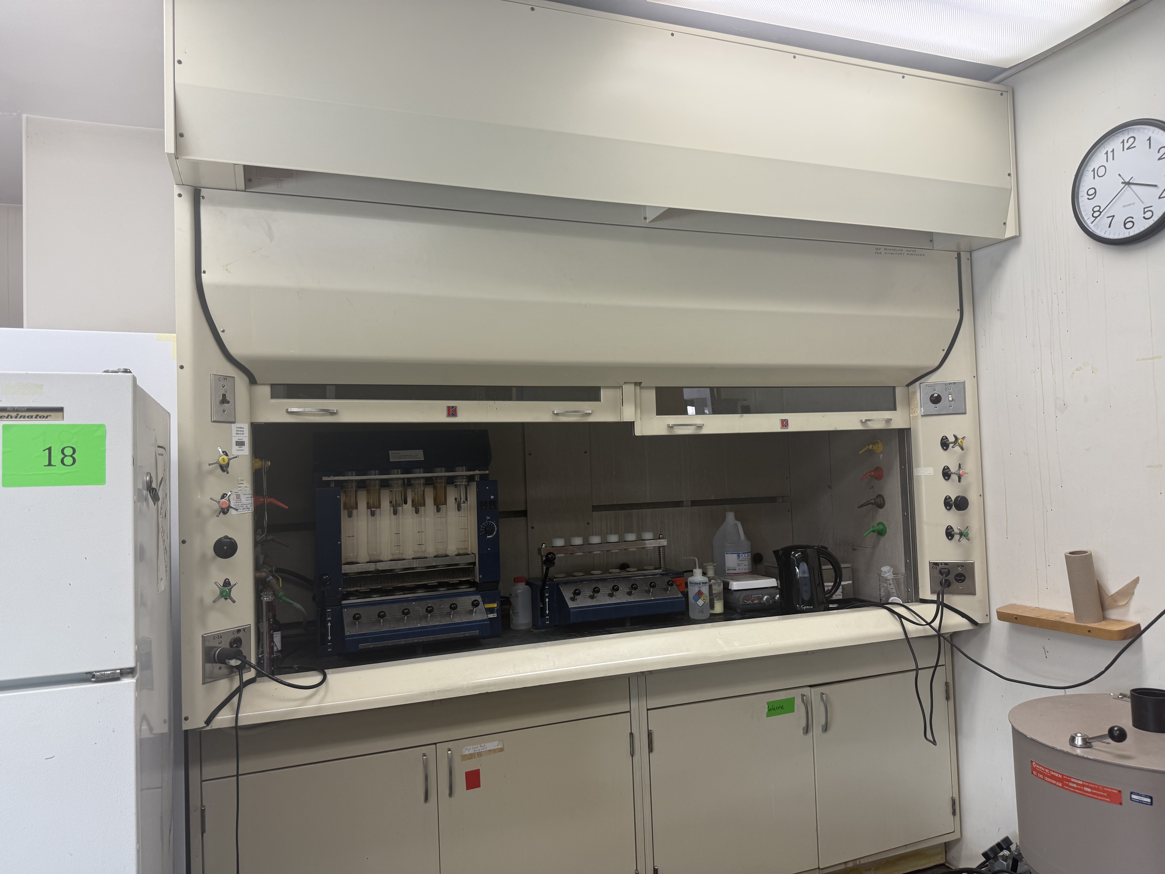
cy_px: 437
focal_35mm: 24
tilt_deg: +3.0
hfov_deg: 71.6
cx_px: 582
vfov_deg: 56.8
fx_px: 808
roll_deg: +1.8
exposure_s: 1/120
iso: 80
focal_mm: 6.76
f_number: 1.78
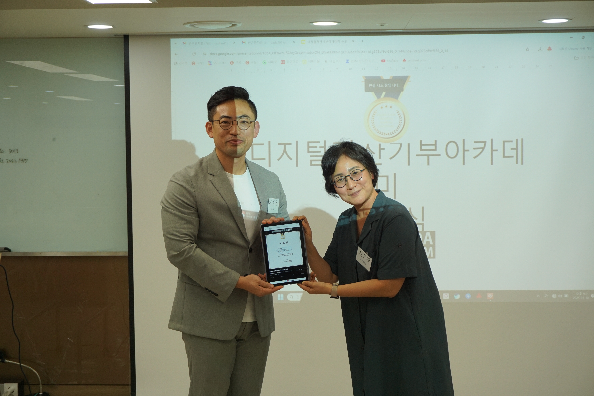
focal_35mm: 57
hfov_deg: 35.1
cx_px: 297
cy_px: 198
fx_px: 940
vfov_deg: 23.8
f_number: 5.6
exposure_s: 1/160
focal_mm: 38
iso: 400
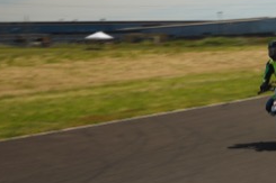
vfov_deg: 12.2
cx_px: 230
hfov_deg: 18.1
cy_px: 103
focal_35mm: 112
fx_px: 858
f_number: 8
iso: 200
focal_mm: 49
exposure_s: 1/80
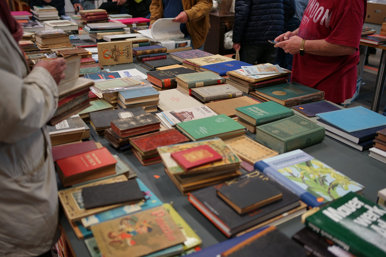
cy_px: 128
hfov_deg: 54.4
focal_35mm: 35
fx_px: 375
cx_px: 193
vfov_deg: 37.9
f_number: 2.2
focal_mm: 35
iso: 400
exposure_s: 1/160
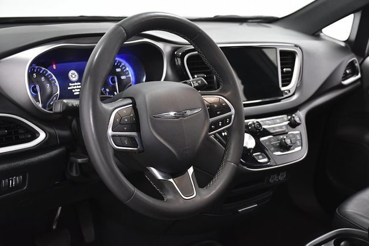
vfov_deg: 28.1
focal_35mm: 48
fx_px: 492
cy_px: 123
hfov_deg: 41.1
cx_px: 184
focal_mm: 32
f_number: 4
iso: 2500
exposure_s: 1/160
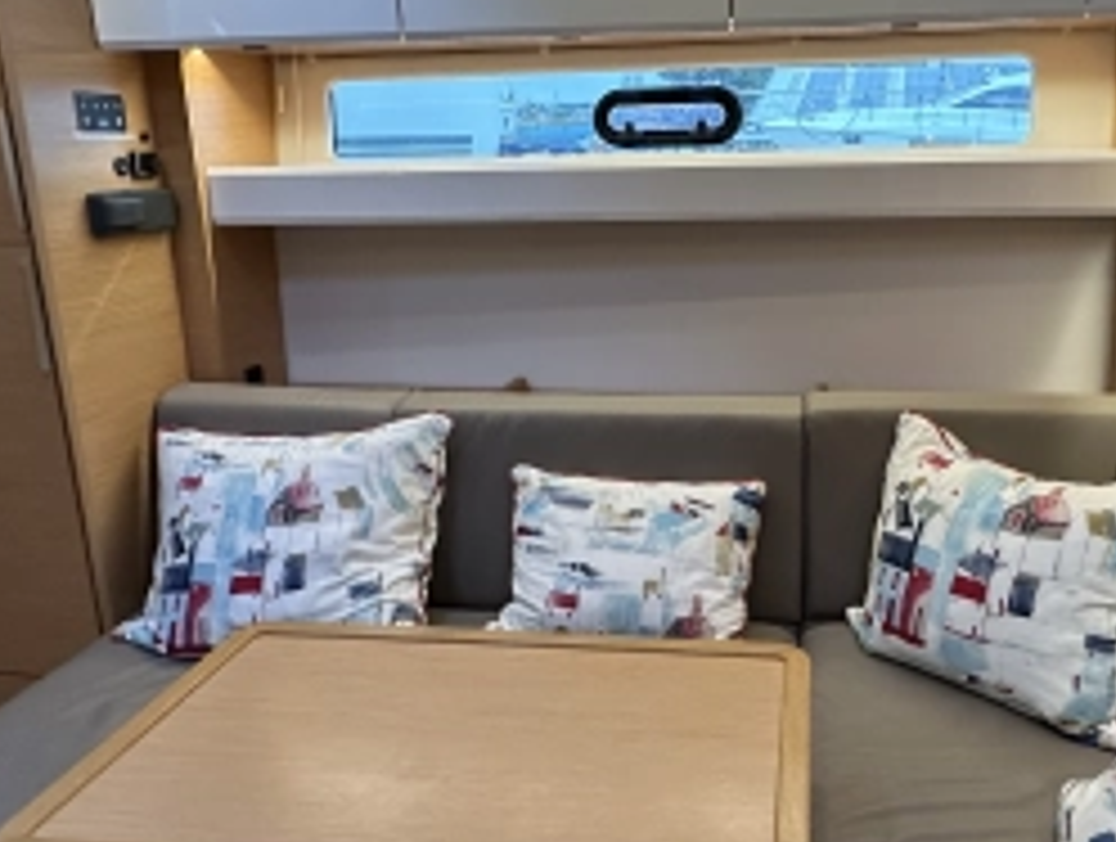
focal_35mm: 31
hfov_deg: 57.5
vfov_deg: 45.6
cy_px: 398
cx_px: 698
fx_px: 1001
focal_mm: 2.22
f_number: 2.2
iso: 320
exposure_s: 1/99
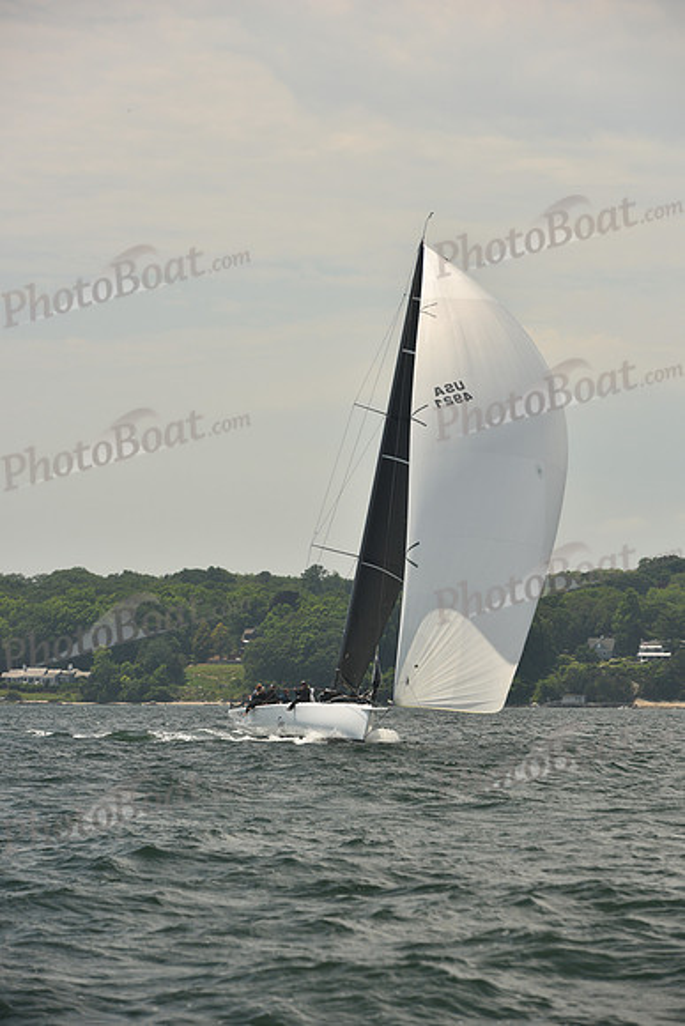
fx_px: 4136
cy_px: 513
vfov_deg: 14.2
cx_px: 342
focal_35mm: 145
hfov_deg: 9.5
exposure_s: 1/640
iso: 250
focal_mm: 145
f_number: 7.1
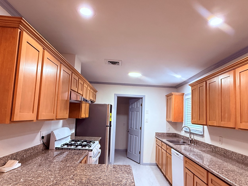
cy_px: 100
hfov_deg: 73.8
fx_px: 165
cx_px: 133
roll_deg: -2.4
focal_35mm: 23
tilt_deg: +5.4
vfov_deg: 58.8
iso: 320
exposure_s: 1/60
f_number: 2.2
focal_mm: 2.22
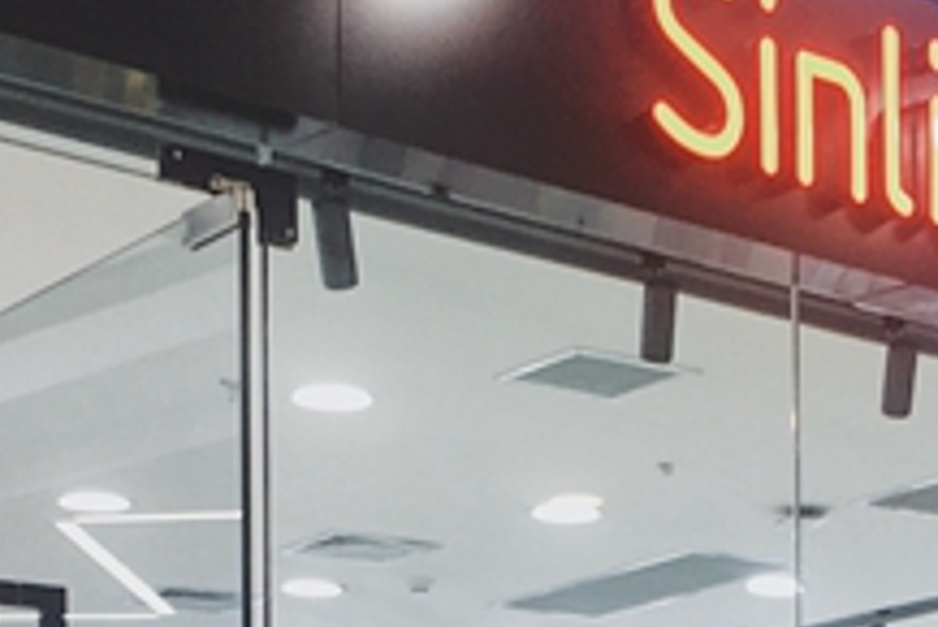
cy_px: 1072
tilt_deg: +1.3
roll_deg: -1.0
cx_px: 804
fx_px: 2894
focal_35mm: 111
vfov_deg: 11.6
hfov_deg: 18.2
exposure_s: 1/50
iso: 32
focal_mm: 4.15
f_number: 2.2
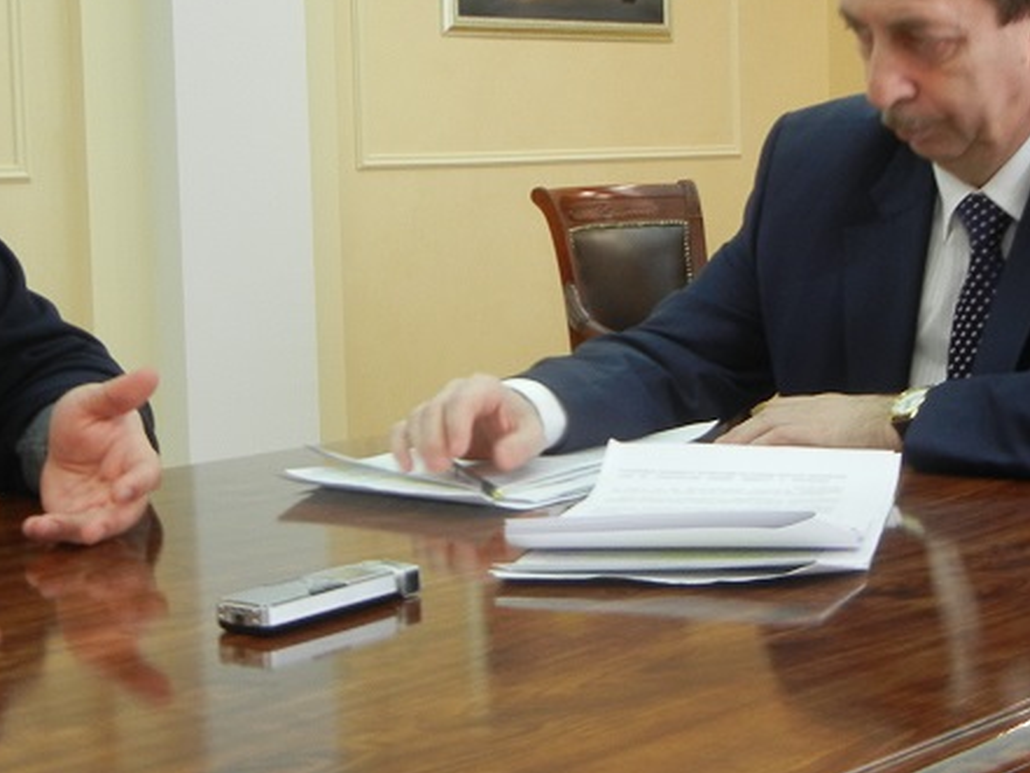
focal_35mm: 68
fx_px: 2024
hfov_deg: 28.5
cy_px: 320
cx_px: 483
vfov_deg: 21.6
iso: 160
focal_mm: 5.4
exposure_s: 1/32.2
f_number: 3.5
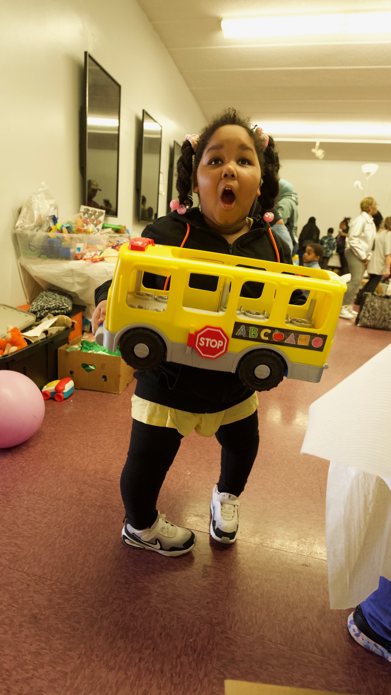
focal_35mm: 21
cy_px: 347
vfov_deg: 83.8
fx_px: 387
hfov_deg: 53.6
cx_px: 188
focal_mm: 20
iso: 4000
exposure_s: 1/80
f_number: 4.5
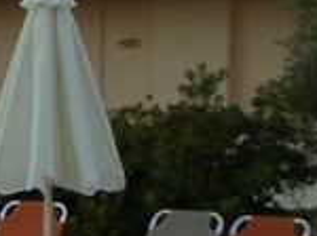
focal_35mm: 301
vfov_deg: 4.9
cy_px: 27
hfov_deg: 6.0
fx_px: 2752
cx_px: -721
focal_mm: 6
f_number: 3.5
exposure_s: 1/125
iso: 100
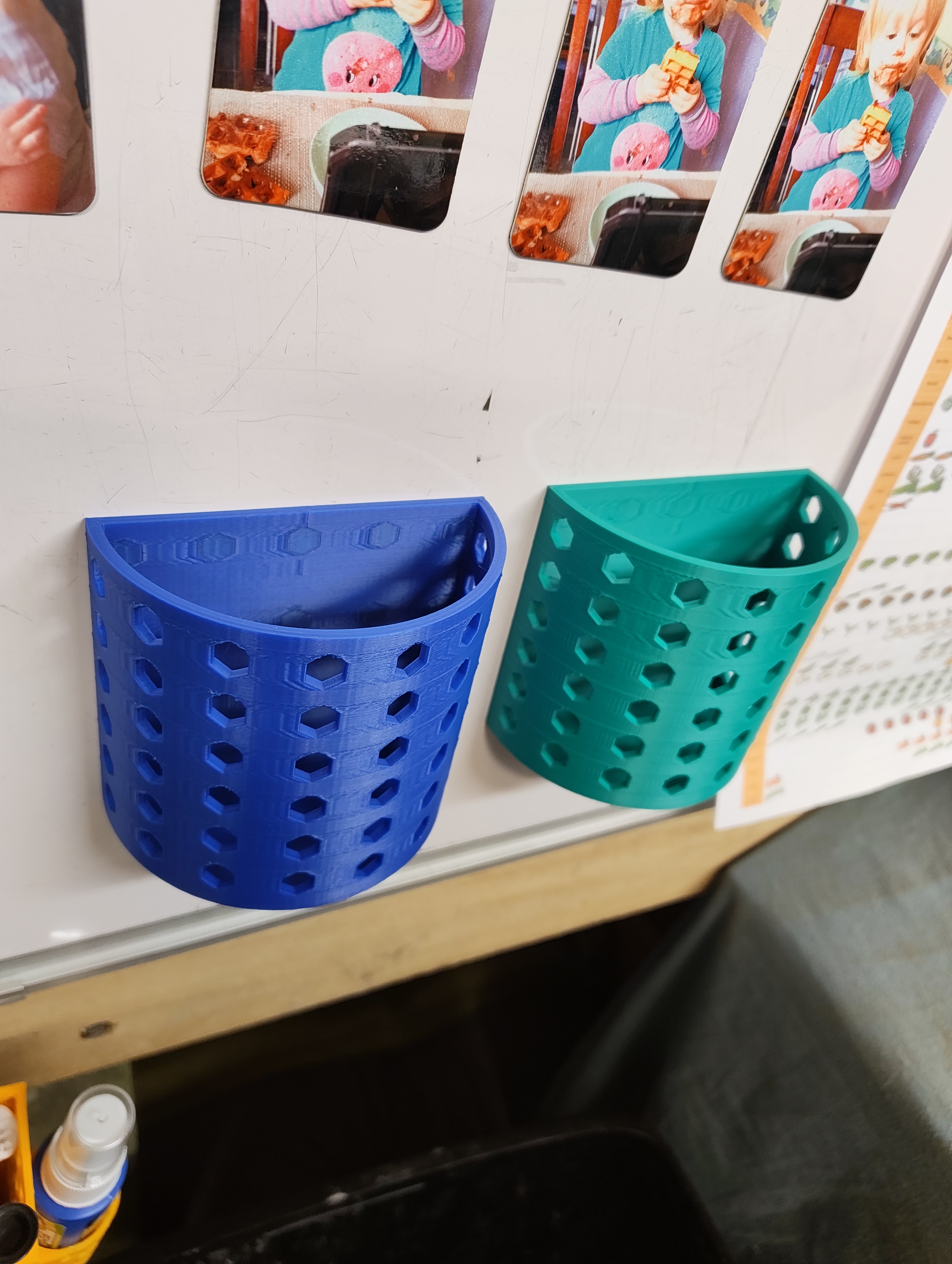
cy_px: 632
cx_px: 476
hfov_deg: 56.9
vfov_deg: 71.5
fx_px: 878
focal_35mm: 24
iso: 275
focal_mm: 5.56
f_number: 1.88
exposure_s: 1/50
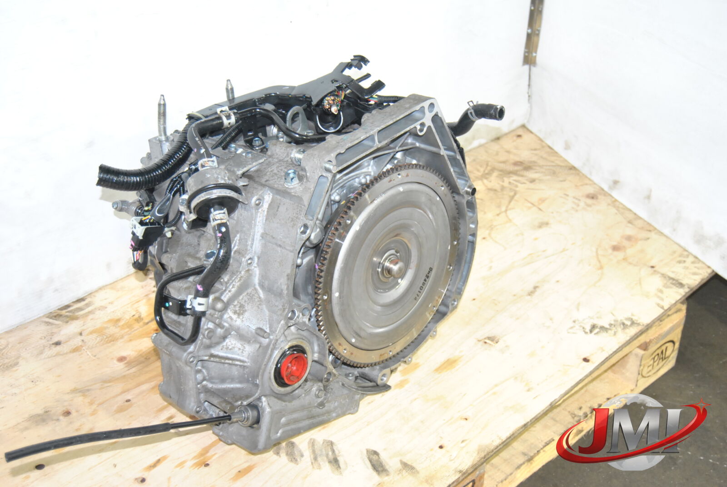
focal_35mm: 48
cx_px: 364
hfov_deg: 41.1
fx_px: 970
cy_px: 244
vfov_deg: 28.2
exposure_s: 1/60
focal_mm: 32
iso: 800
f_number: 5
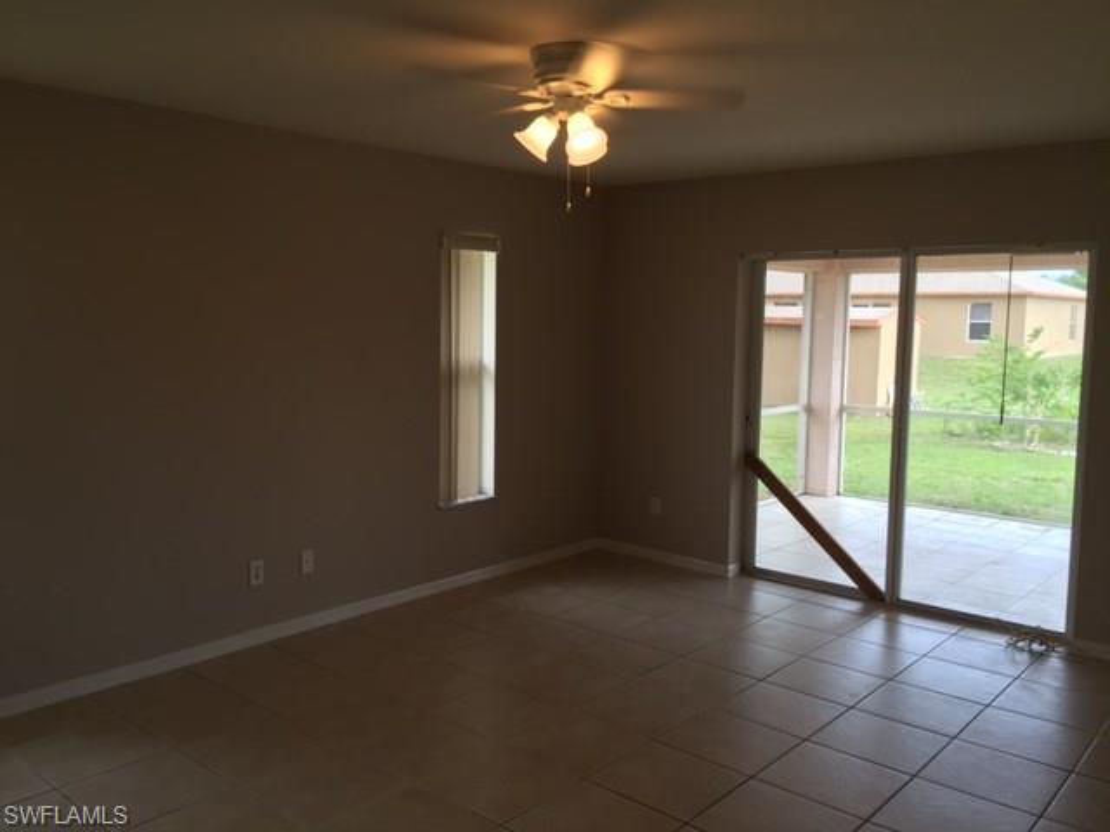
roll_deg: -2.2
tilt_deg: -3.3
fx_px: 930
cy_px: 416
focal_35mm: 29
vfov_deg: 48.2
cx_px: 555
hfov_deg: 61.7
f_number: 2.2
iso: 32
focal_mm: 4.15
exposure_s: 1/60
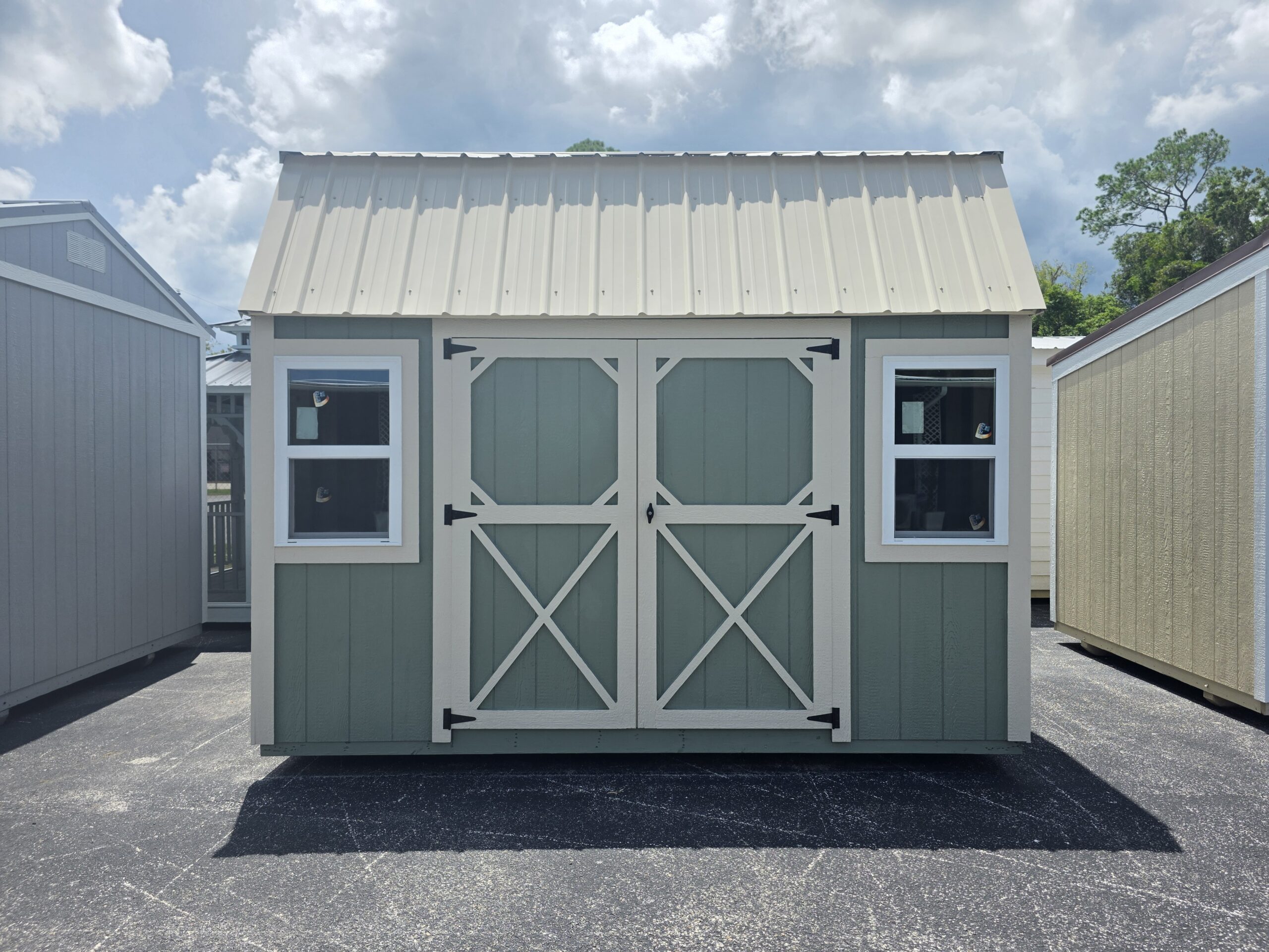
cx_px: 634
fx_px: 843
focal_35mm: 23
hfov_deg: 73.9
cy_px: 476
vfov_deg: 58.9
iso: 80
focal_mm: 6.3
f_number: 1.7
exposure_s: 1/6355
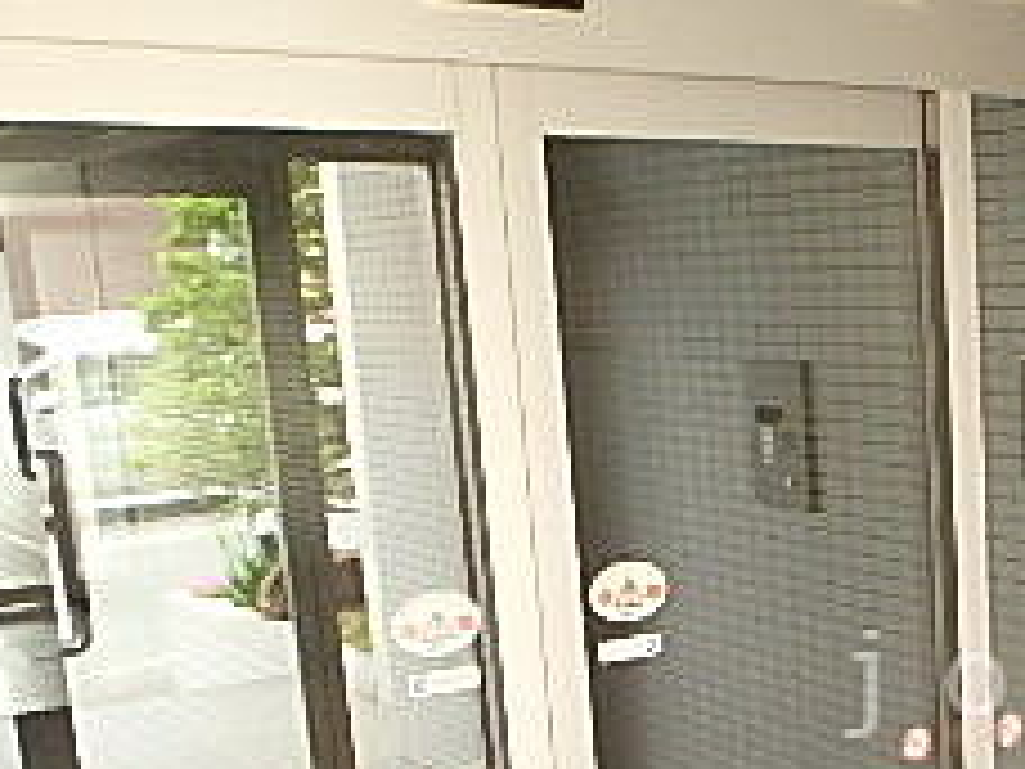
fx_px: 1747
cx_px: 1151
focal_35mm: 59
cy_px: 684
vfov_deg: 24.2
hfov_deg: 29.3
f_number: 3.5
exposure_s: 1/30
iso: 640
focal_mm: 3.7
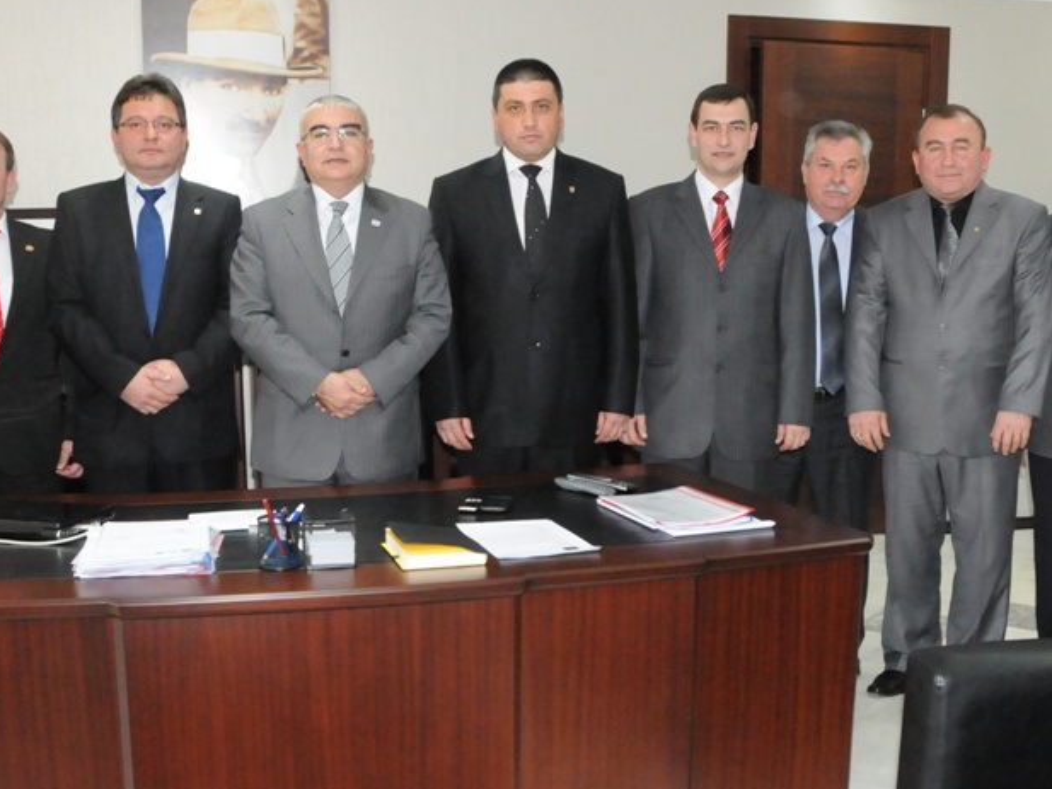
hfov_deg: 43.8
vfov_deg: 33.5
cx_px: 512
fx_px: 1307
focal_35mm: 43
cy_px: 453
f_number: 7.1
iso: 3200
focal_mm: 18
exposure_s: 1/60
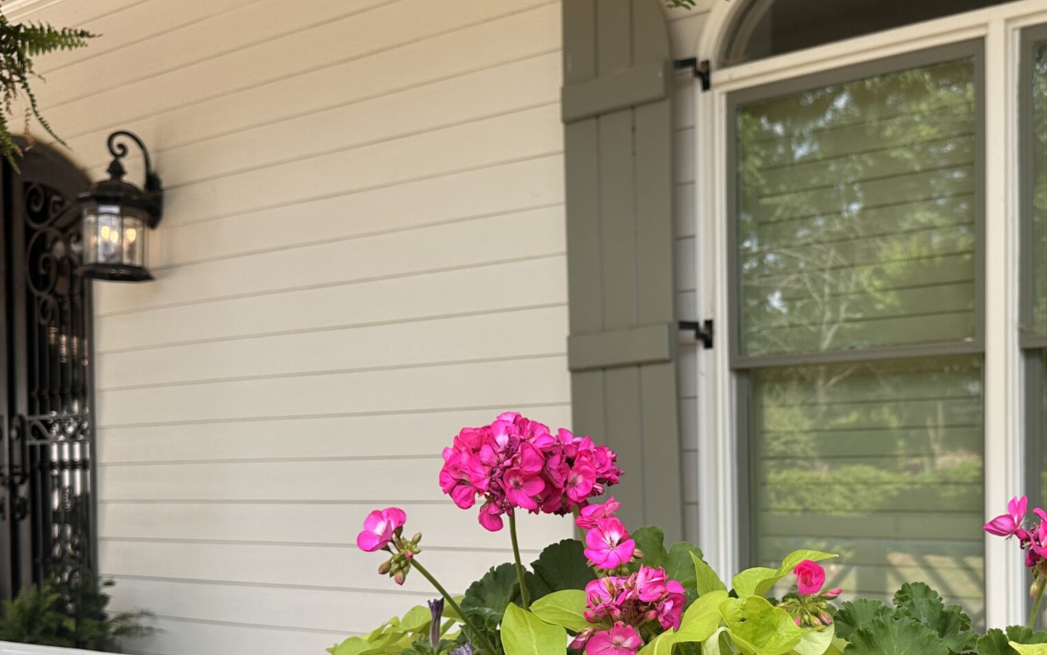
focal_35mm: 43
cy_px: 472
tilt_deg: -2.2
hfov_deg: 45.5
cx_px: 701
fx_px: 1227
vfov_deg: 29.5
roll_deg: +0.7
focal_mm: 6.86
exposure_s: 1/935
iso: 80
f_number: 1.78
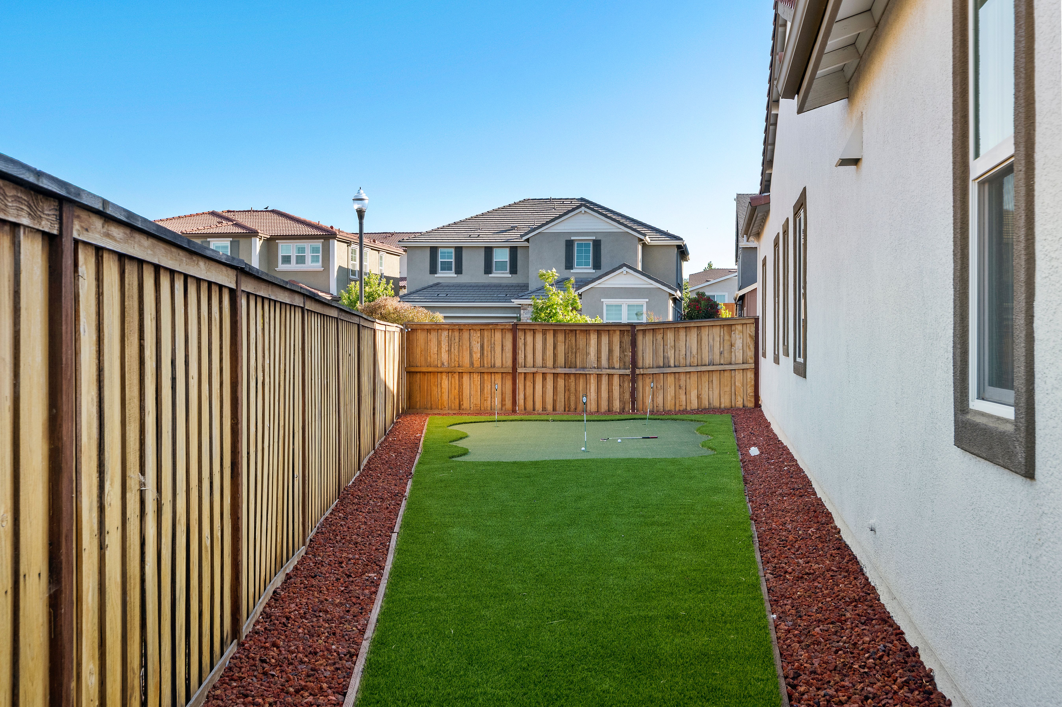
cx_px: 531
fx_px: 1062
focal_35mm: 36
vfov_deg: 36.9
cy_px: 354
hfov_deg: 53.1
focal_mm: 24
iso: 400
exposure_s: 1/80
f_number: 7.1
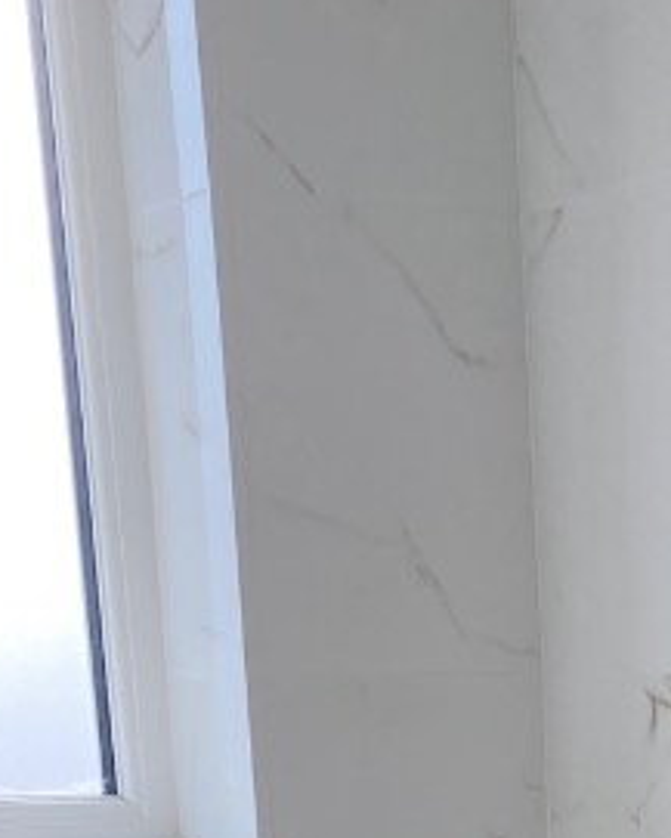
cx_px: 900
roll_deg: +2.1
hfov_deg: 12.3
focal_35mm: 121
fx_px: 3002
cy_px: 1648
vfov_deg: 13.7
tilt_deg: -14.1
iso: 20
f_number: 1.8
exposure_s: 1/307
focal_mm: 3.99
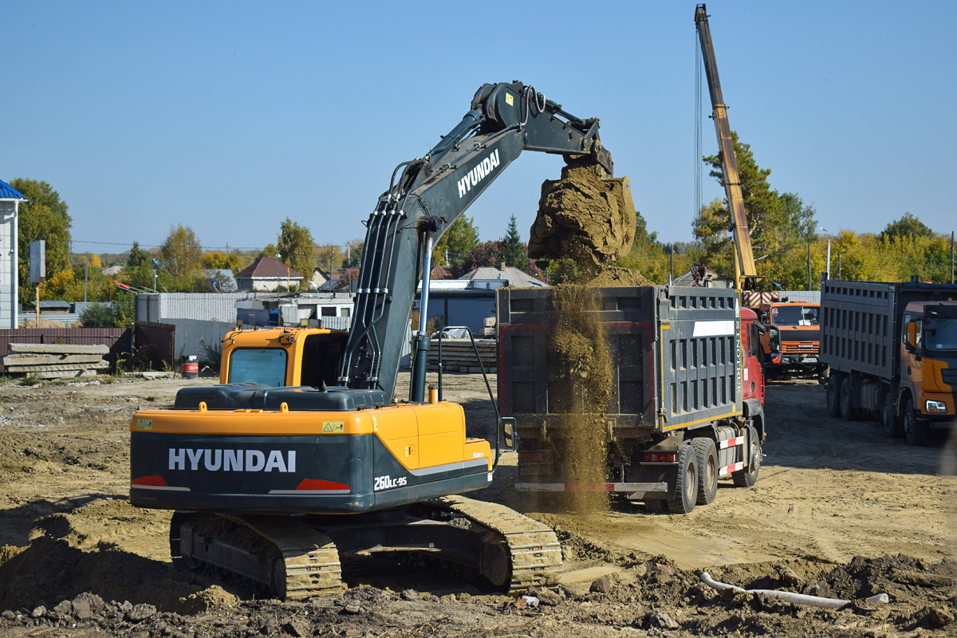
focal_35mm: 72
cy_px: 319
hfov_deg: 28.1
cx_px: 478
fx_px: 1914
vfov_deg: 18.9
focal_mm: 48
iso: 200
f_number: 5.6
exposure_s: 1/1250
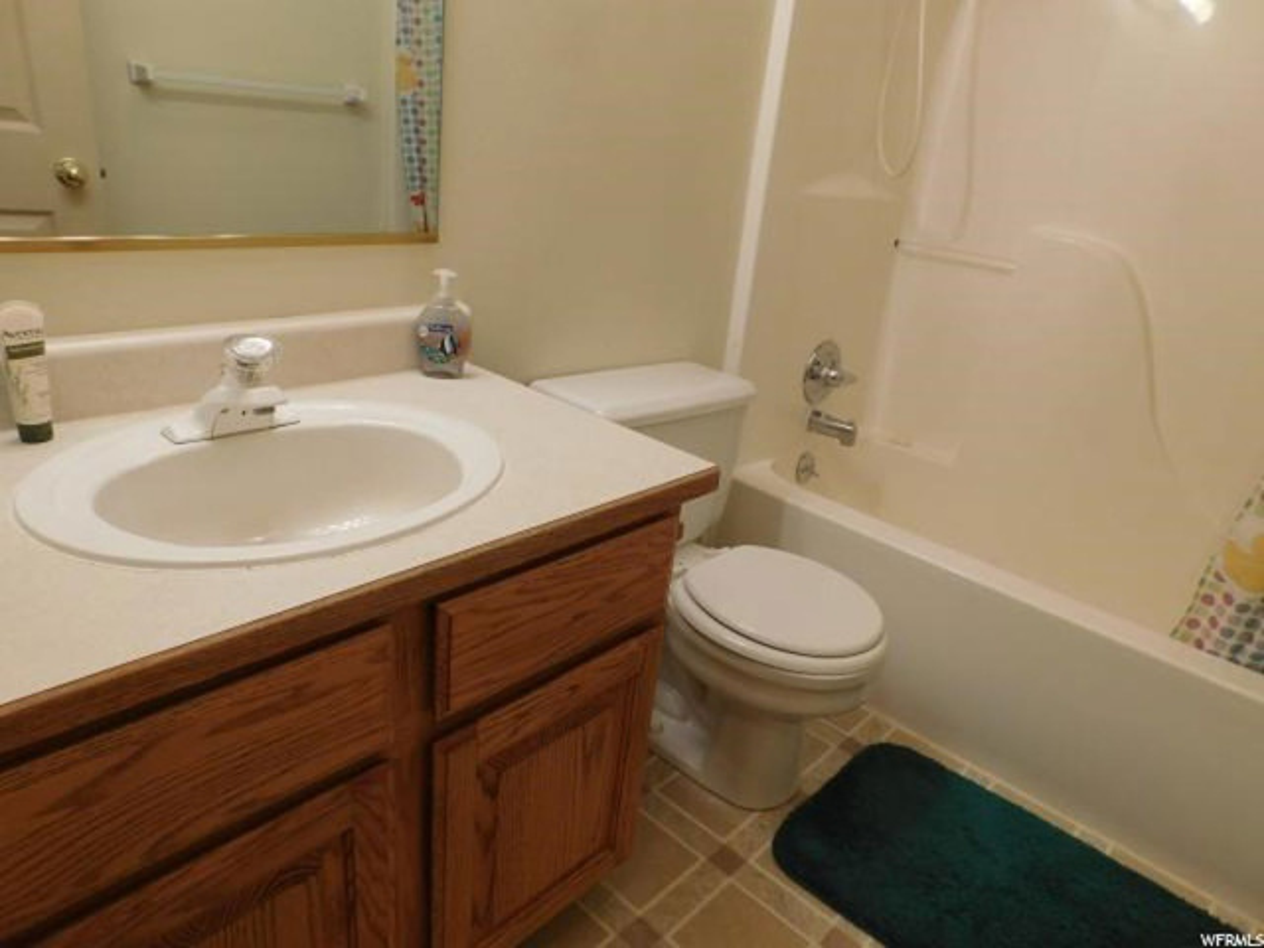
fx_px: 840
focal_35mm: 23
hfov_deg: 73.9
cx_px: 632
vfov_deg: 58.9
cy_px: 474
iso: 160
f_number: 3
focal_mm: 4
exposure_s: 1/30
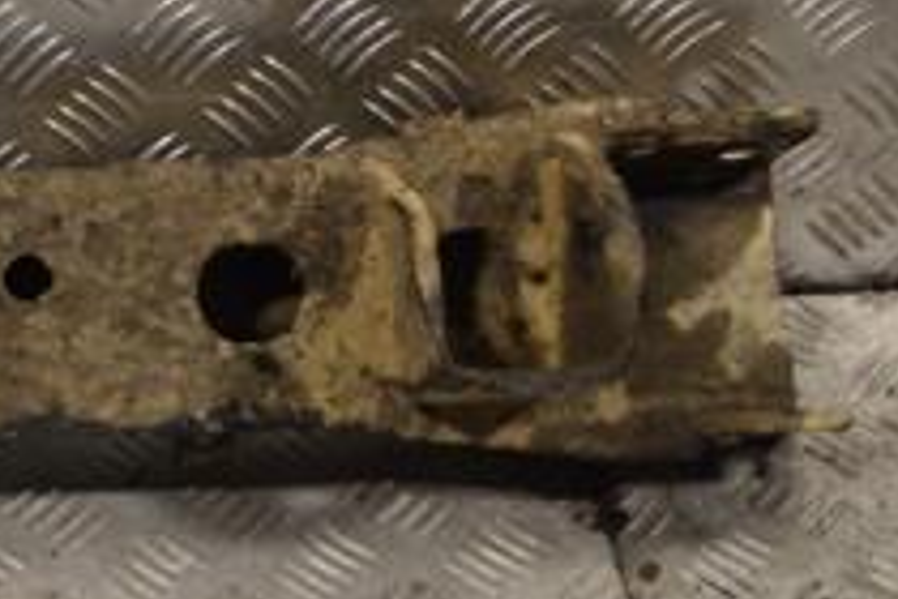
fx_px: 2569
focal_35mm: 103
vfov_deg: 13.3
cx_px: -239
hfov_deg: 18.6
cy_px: 261
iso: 360
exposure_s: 1/125
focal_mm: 24
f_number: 5.6
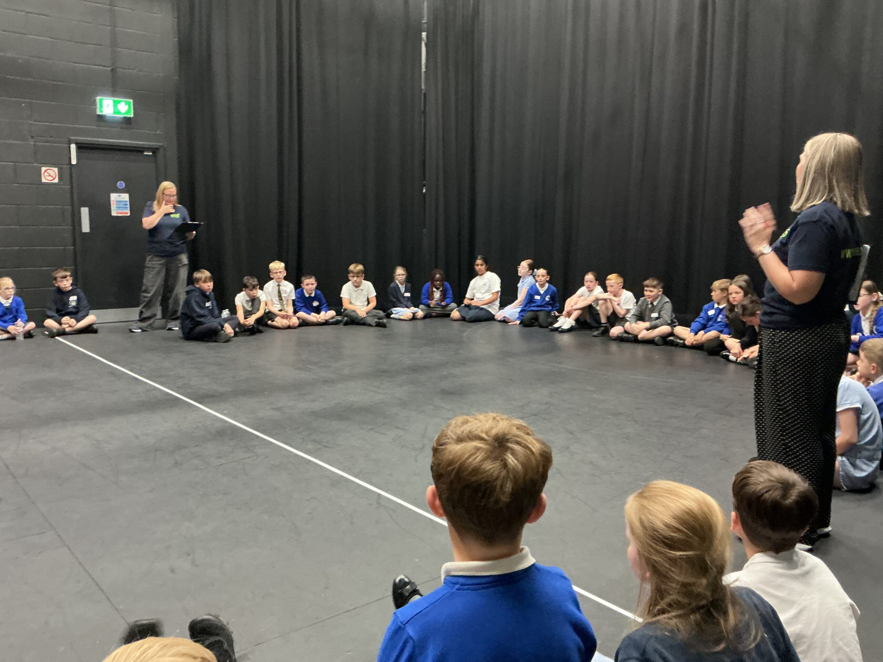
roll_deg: -1.1
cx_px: 442
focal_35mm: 29
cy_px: 331
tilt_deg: -9.1
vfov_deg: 48.2
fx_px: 740
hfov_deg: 61.7
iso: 320
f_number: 1.8
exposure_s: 1/25
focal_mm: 3
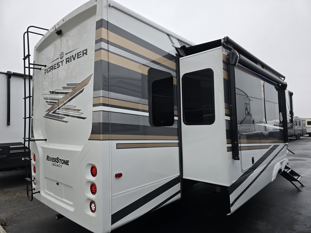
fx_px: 207
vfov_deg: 58.9
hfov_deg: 73.9
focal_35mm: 23
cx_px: 156
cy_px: 116
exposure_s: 1/180
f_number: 1.7
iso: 25
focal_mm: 6.3
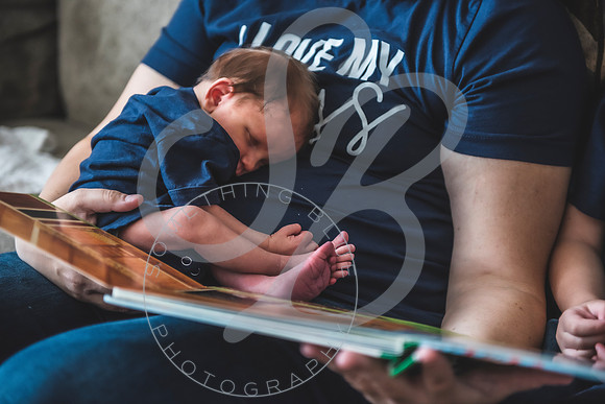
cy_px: 202
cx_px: 302
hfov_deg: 28.8
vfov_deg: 19.5
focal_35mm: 70
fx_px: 1177
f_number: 2.8
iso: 640
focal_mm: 70
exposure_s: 1/125
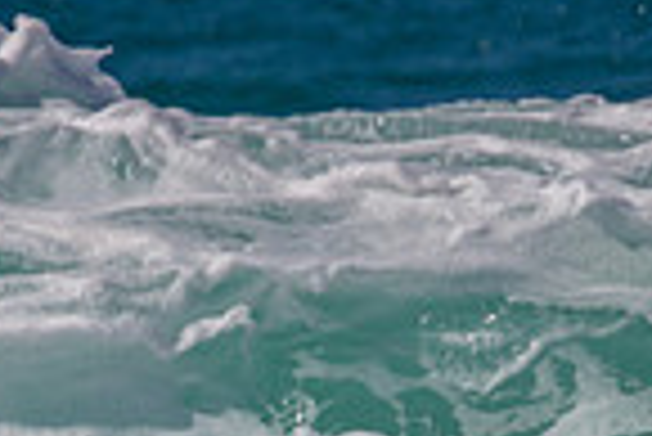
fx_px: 58158
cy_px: 694
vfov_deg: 0.4
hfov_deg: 0.6
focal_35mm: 3208
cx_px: 553
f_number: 11
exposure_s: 1/1600
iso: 360
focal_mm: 800
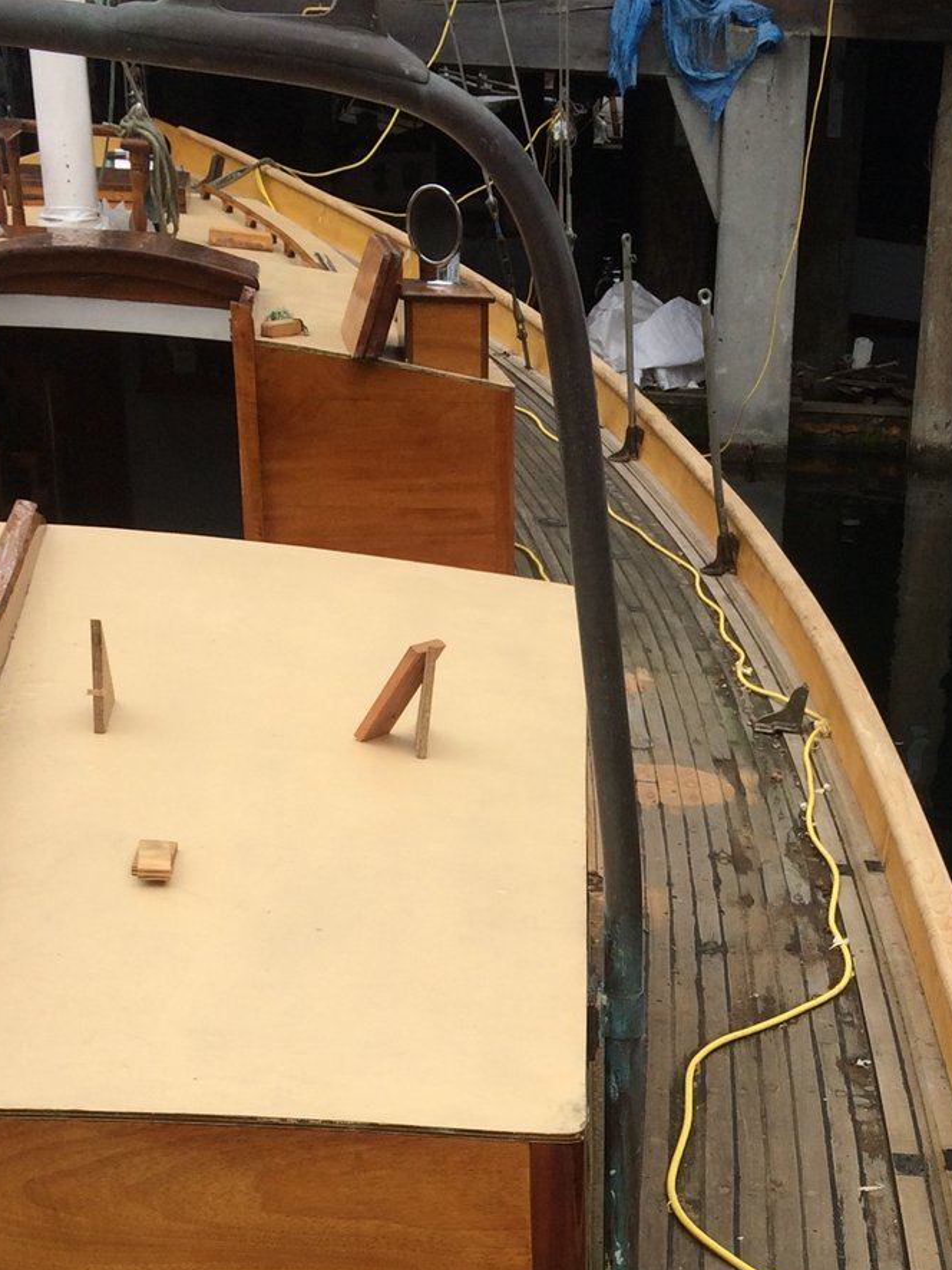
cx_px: 747
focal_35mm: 59
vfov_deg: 31.1
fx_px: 2163
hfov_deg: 24.5
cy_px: 1152
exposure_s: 1/419
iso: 32
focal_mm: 4.15
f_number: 2.2
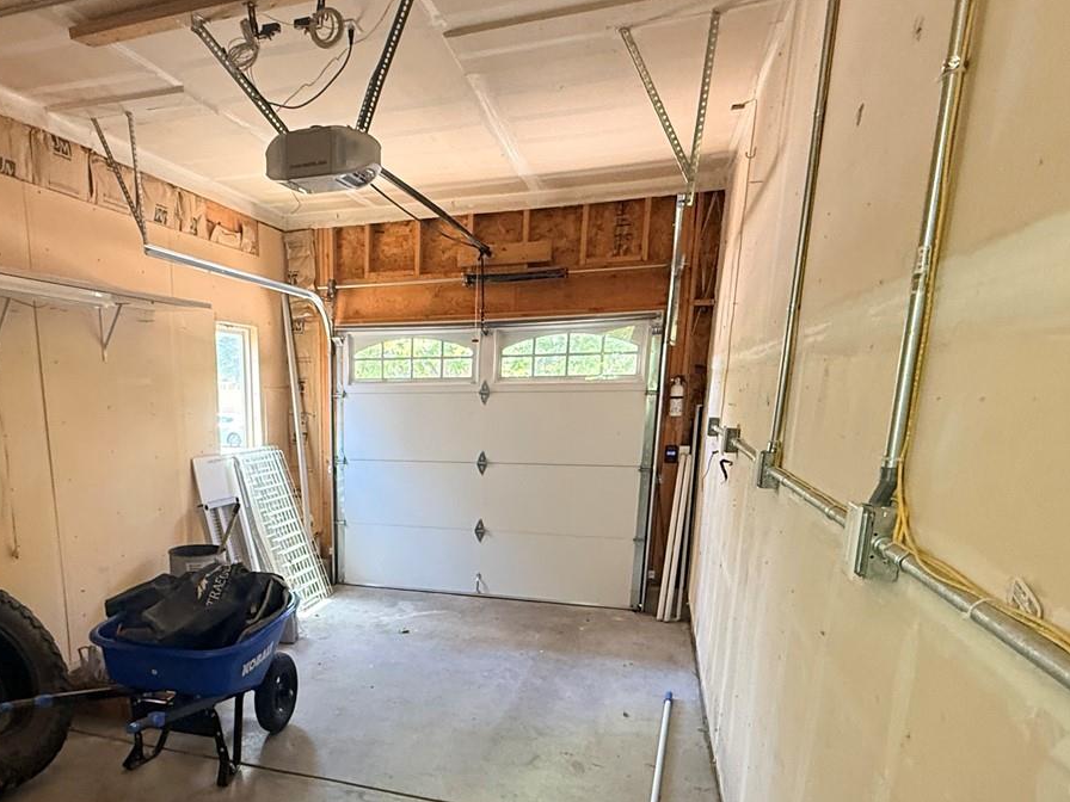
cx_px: 346
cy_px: 574
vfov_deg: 53.1
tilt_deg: -13.7
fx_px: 773
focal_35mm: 25
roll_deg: +0.3
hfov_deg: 67.3
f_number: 2.2
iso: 320
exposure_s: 1/99
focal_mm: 2.22
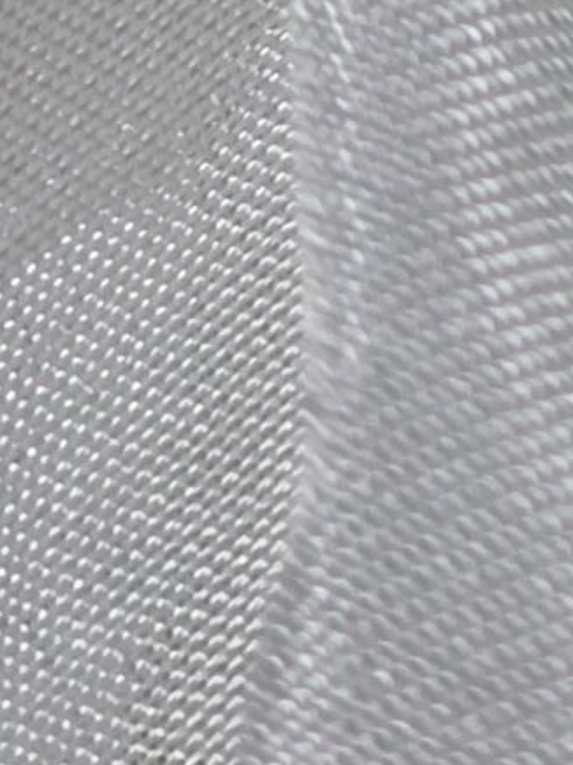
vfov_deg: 4.8
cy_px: -793
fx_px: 8965
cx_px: 1517
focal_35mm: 406
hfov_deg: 3.6
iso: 100
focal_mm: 7.9
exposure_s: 1/100
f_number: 2.4
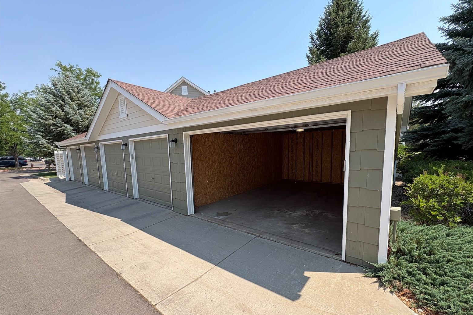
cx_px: 242
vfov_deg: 77.1
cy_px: 174
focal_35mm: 15
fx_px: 197
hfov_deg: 100.4
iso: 50
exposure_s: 1/498
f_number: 2.2
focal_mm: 2.22
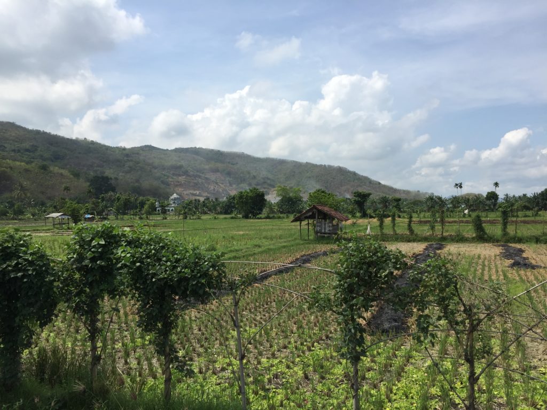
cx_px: 274
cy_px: 205
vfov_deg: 48.2
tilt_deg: -1.1
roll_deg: -0.1
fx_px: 458
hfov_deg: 61.7
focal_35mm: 29
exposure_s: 1/1883
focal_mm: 4.15
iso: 32
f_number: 2.2
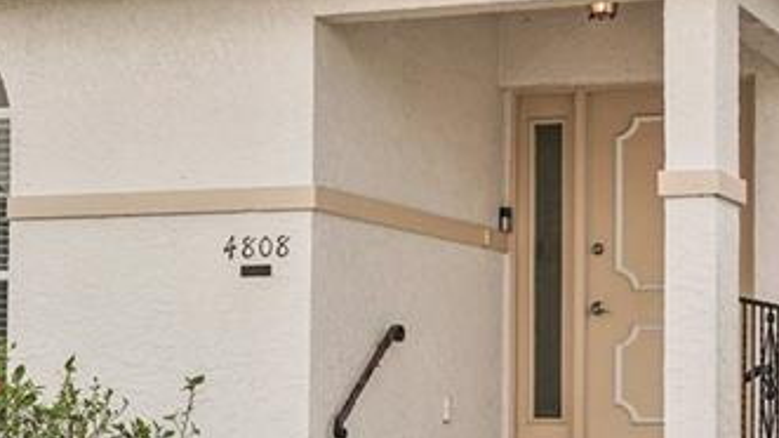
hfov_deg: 19.7
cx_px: 289
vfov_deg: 11.1
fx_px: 2243
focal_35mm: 109
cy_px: 417
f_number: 8
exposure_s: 1/640
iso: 400
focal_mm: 33.5
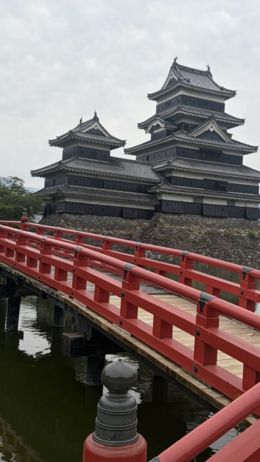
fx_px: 490
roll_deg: -4.0
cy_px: 224
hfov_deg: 29.6
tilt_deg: -2.7
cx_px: 165
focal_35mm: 40
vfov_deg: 50.5
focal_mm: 5.96
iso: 50
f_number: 1.6
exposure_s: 1/2865
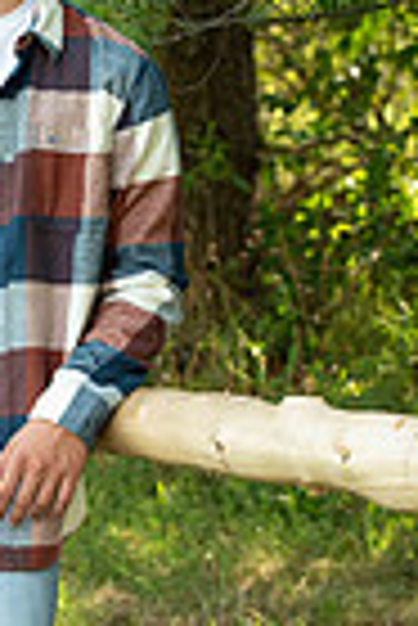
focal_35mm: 226
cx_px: -139
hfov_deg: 6.0
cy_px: 306
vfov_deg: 9.1
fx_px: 3926
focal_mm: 70
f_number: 5
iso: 400
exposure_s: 1/200
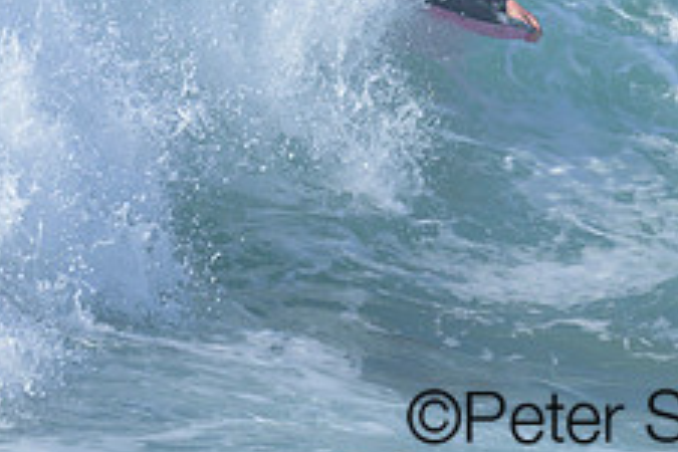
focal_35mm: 3091
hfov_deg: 0.7
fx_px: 58209
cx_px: 639
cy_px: -81
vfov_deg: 0.4
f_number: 6.3
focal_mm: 800
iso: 220
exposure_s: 1/2000
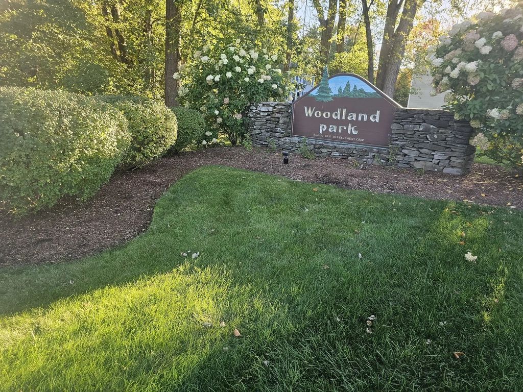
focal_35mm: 23
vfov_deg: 58.9
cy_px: 196
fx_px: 347
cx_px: 262
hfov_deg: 73.9
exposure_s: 1/180
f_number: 1.7
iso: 50
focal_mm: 6.3
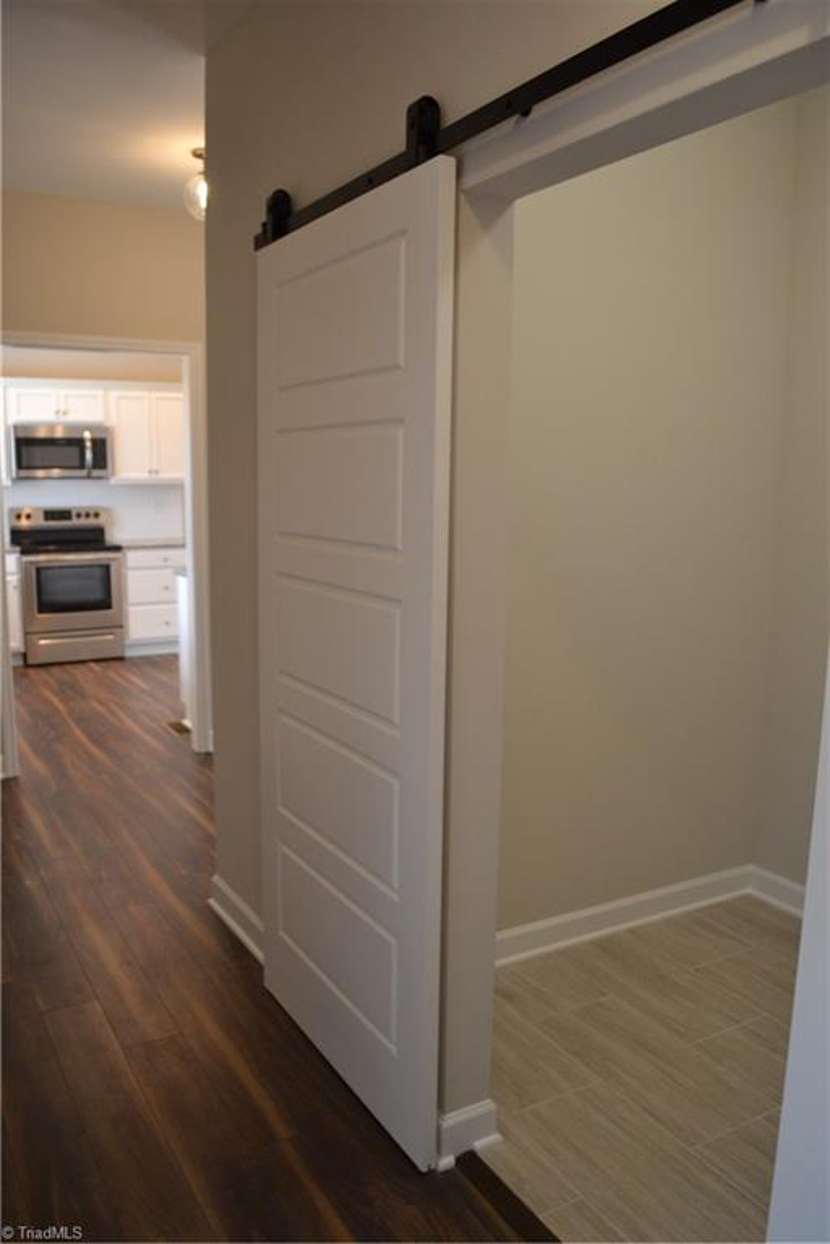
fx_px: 934
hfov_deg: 47.9
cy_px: 622
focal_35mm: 27
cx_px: 415
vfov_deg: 67.4
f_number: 3.5
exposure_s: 1/60
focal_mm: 18
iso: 640
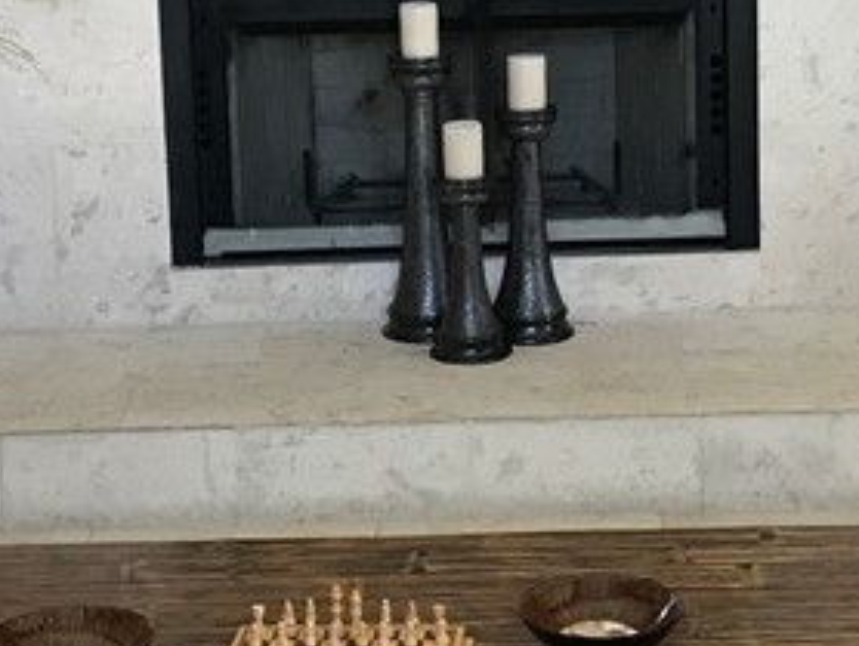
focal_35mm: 103
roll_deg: +1.1
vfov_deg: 14.3
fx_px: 2558
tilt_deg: -10.1
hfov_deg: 19.0
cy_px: 96
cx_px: 535
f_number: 1.8
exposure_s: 1/30
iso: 32
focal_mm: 3.99
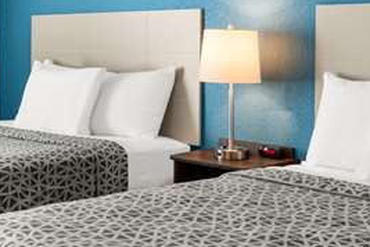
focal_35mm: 69
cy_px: 24
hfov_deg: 28.8
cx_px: 96
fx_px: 709
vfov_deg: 19.4
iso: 320
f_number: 6.3
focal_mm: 12
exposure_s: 1/8
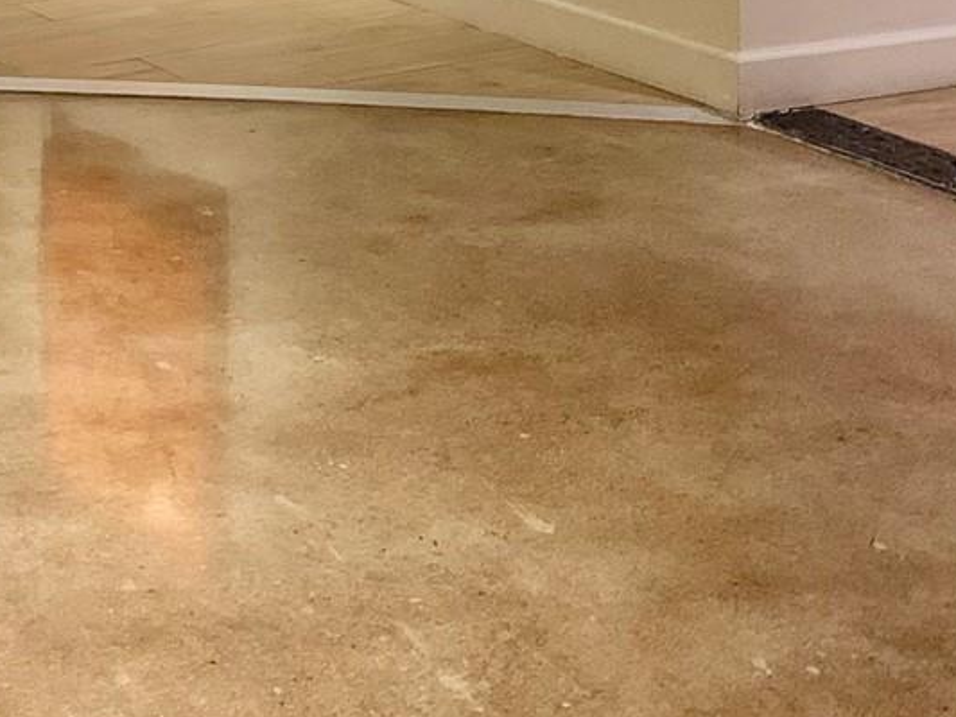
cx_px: 149
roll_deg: +0.8
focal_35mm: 78
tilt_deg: -2.4
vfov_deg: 17.2
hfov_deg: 24.5
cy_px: -341
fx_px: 2155
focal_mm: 4.25
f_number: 1.8
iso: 400
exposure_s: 1/30
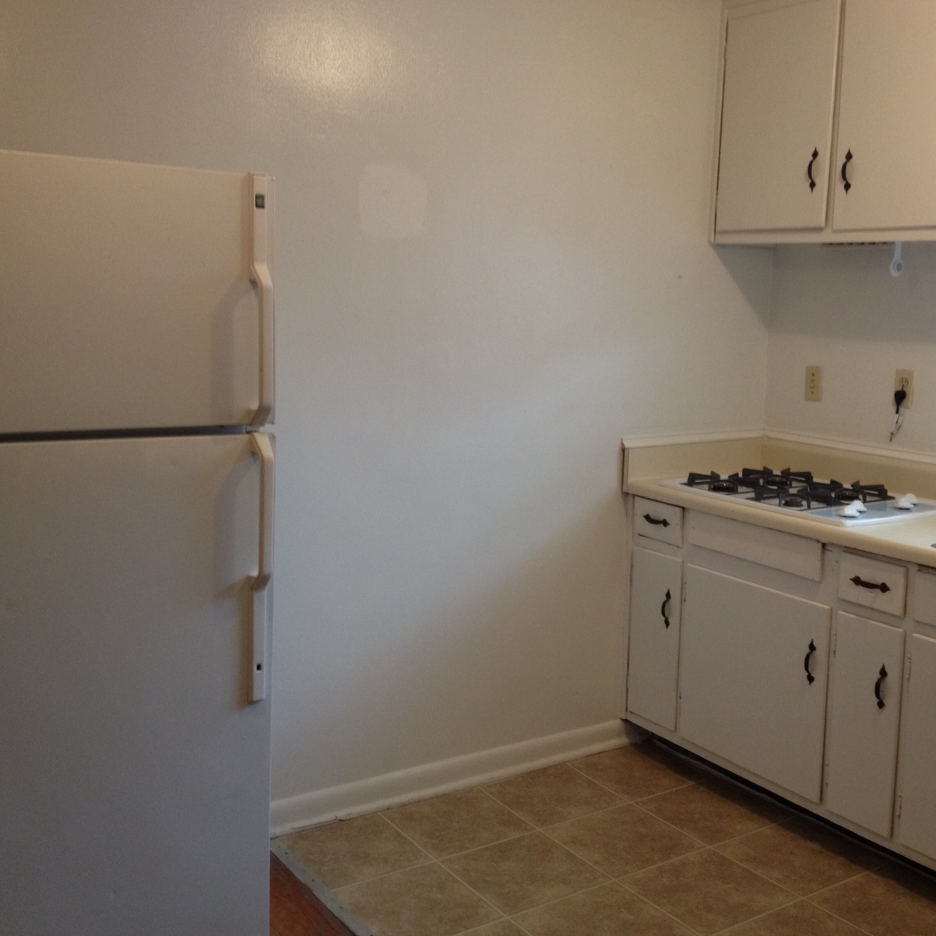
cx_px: 579
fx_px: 1285
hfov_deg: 39.8
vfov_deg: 40.0
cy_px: 465
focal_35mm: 42
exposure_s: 1/20
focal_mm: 4.28
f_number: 2.4
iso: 125
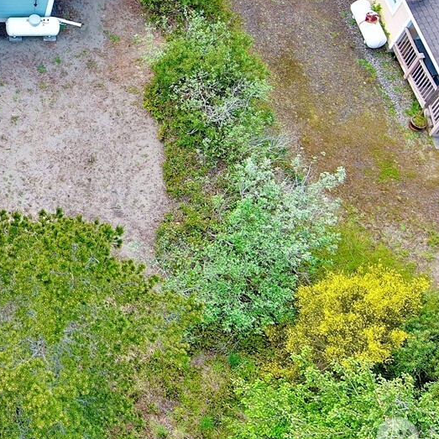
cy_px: -4
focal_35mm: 80
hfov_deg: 19.9
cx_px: -131
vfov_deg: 20.9
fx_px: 1148
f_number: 2.8
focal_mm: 10.57
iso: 100
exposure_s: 1/191
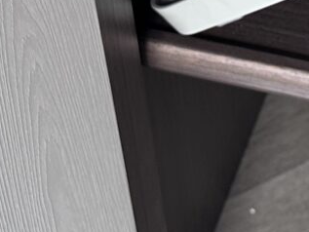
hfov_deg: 12.6
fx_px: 1384
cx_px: 301
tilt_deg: -39.2
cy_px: -169
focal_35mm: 155
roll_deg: +1.8
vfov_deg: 9.2
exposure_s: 1/121
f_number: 1.78
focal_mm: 6.86
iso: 125
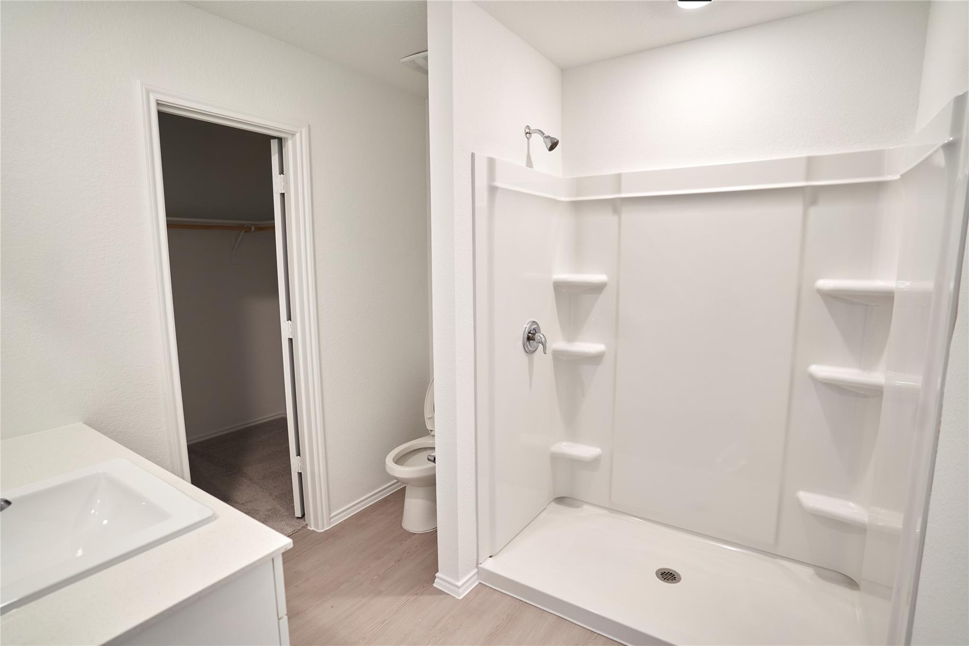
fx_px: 484
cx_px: 484
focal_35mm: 18
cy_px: 323
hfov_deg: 90.0
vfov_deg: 67.4
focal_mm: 18
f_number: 2.8
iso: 640
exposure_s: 1/100
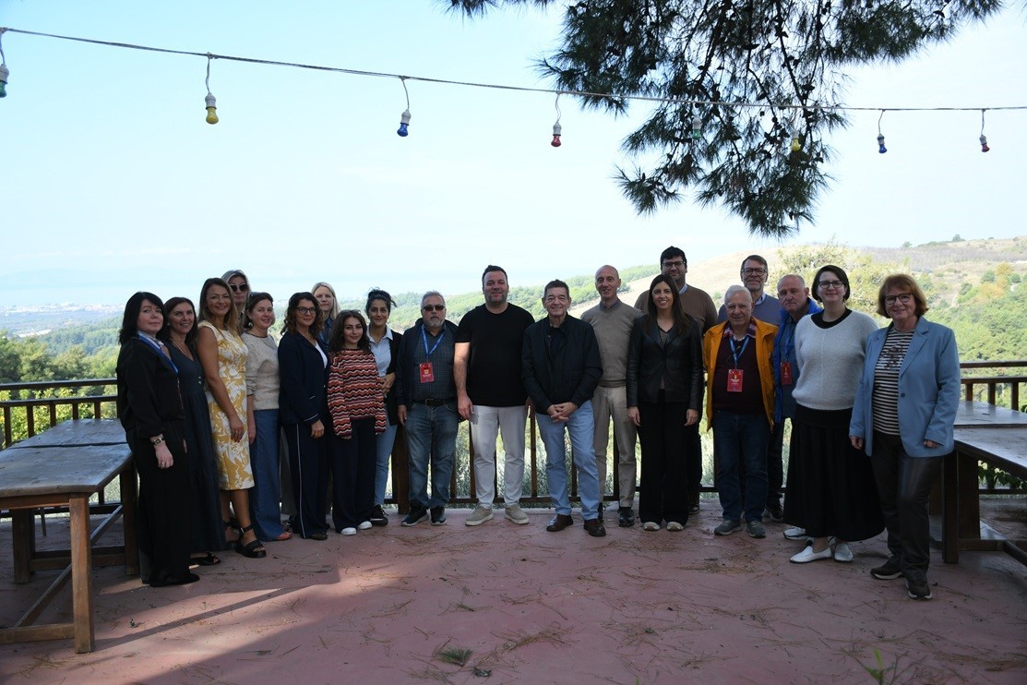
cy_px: 342
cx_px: 514
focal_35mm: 33
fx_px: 941
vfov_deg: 40.0
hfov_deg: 57.2
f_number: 3.5
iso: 100
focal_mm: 22
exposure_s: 1/320
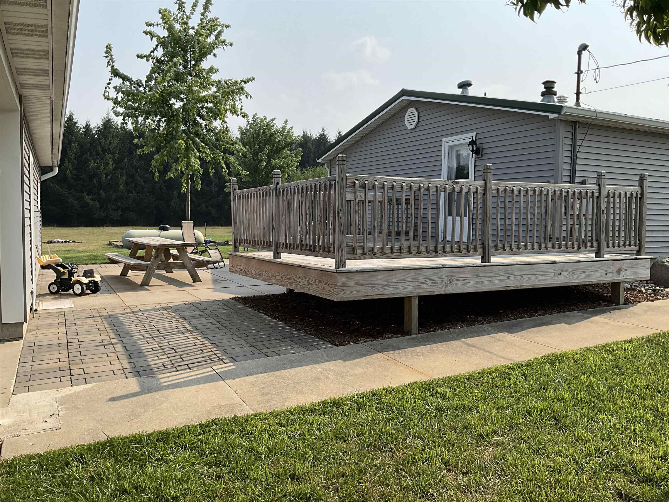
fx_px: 560
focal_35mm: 29
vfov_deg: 48.2
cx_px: 334
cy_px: 251
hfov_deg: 61.7
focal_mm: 3
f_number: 1.8
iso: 25
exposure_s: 1/1786
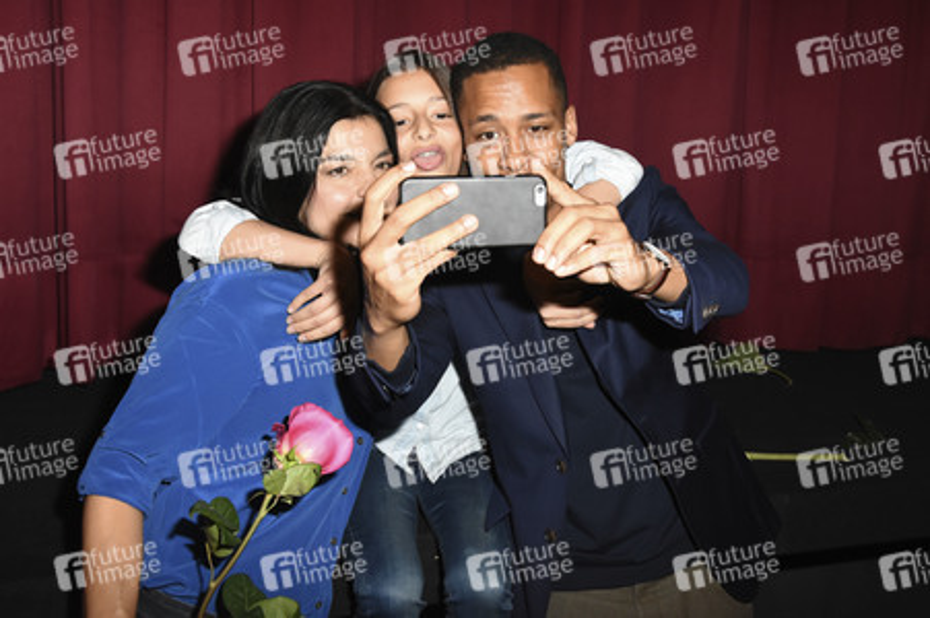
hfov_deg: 53.2
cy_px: 309
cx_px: 465
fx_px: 929
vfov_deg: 36.8
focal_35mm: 36
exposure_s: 1/160
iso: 1600
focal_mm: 24
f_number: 6.3
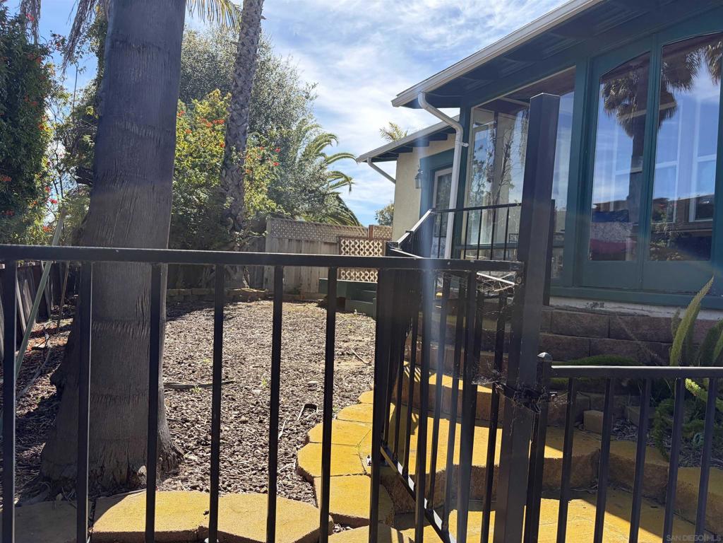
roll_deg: -2.7
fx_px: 543
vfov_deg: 53.1
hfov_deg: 67.3
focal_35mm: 26
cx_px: 362
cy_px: 272
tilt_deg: +2.8
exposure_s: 1/1953
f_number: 1.6
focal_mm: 5.96
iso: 64
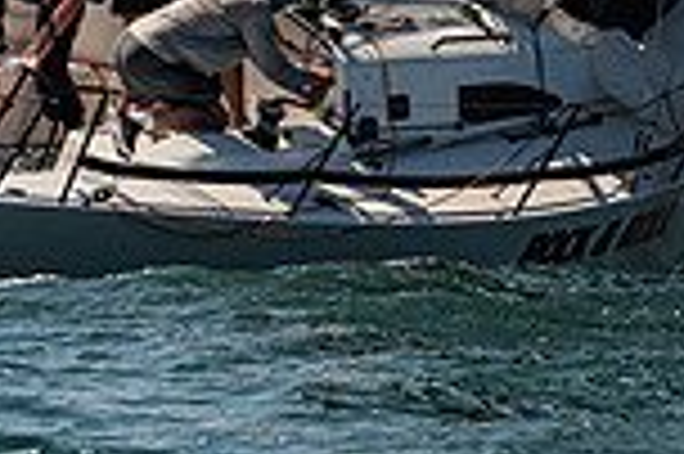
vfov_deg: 1.7
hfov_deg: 2.6
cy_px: -330
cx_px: 207
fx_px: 15278
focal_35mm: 805
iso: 500
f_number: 8
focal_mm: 155
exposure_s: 1/4000
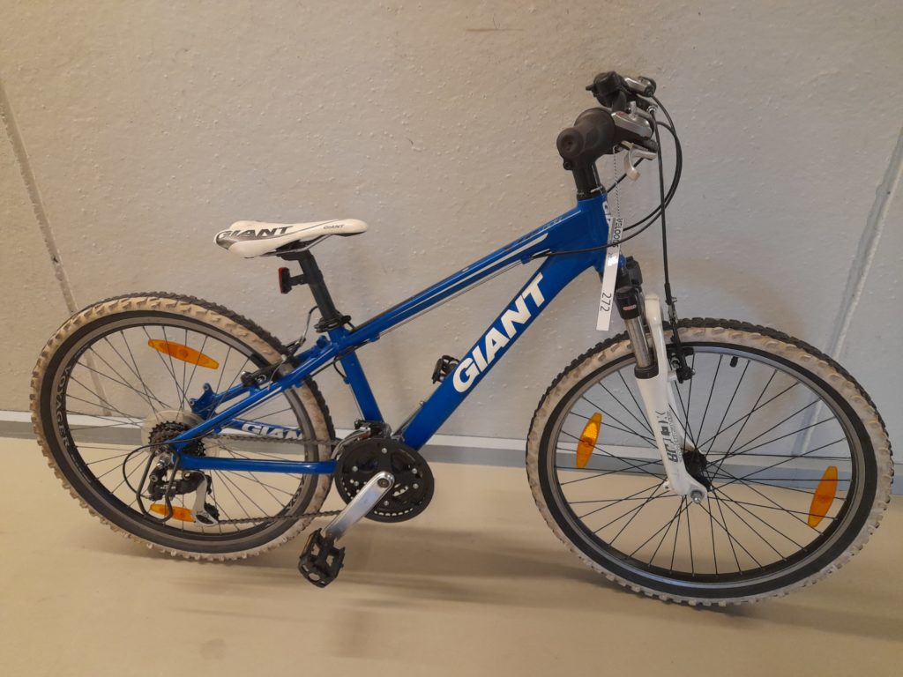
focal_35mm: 25
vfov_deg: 54.9
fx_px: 652
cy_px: 338
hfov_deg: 69.4
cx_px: 452
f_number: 2
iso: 250
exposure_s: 1/50
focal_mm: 4.6
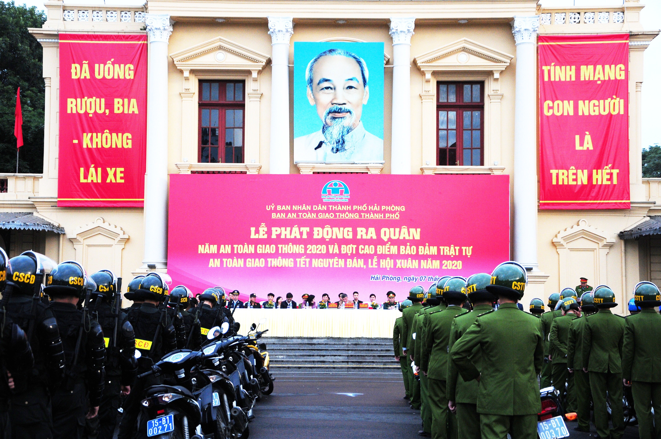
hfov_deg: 35.1
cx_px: 330
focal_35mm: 57
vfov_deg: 23.7
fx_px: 1045
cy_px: 220
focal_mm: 38
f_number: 4.5
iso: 800
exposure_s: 1/500
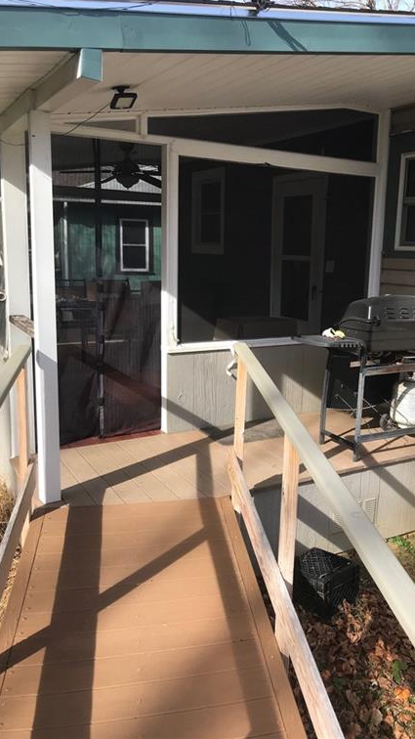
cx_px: 263
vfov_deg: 62.6
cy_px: 365
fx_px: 607
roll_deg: -2.5
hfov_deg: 37.5
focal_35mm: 31
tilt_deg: -11.7
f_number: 1.8
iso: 20
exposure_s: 1/958
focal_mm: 3.99
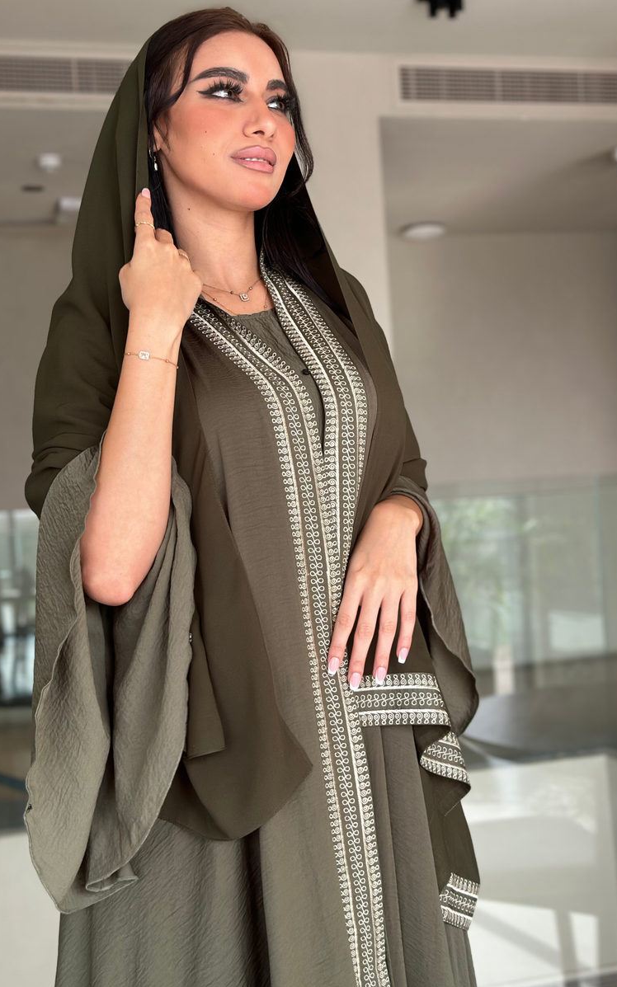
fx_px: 1372
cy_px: 494
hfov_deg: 25.3
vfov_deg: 39.6
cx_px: 314
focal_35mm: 51
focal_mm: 6.86
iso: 80
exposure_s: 1/181
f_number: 1.78
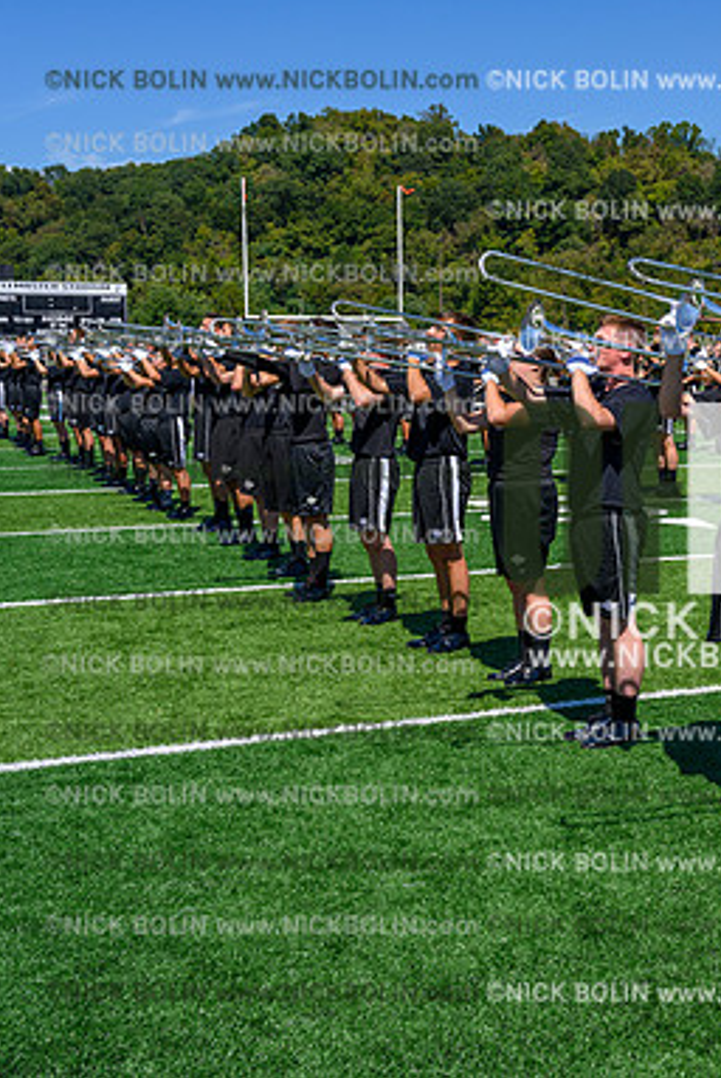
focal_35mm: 56
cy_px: 536
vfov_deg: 35.6
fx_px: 1679
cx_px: 701
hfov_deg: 23.3
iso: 160
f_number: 8
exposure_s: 1/640
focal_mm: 37
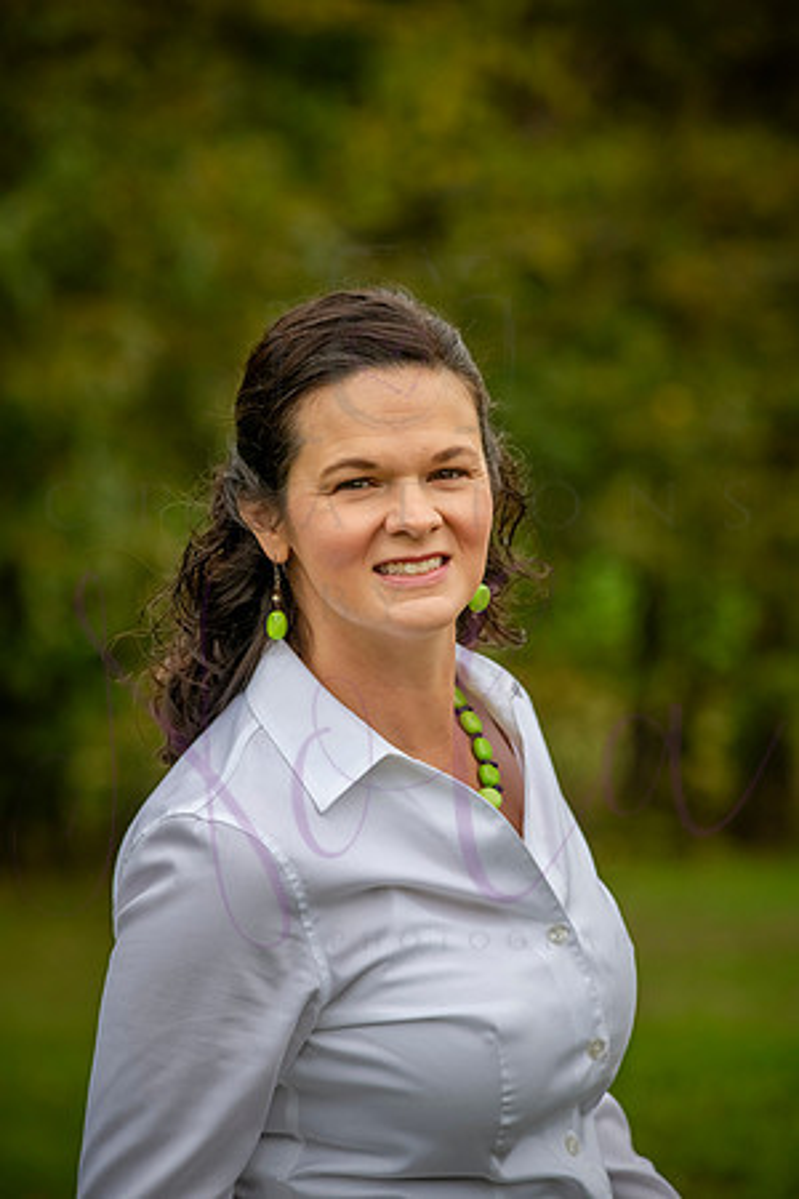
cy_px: 600
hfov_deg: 9.5
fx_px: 4827
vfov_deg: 14.2
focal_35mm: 145
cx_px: 400
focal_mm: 145
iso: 1000
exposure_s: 1/800
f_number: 5.6
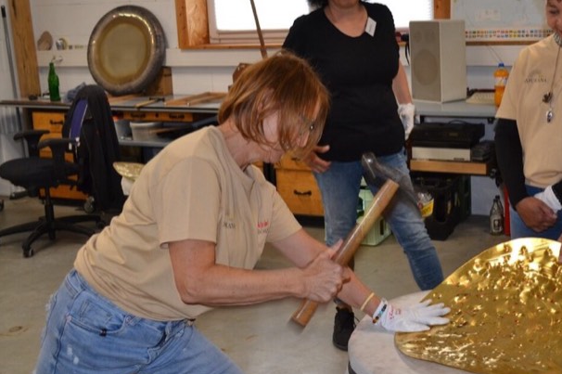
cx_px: 402
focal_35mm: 49
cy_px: 129
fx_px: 764
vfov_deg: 27.3
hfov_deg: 39.6
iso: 560
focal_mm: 22
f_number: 3.8
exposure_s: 1/60
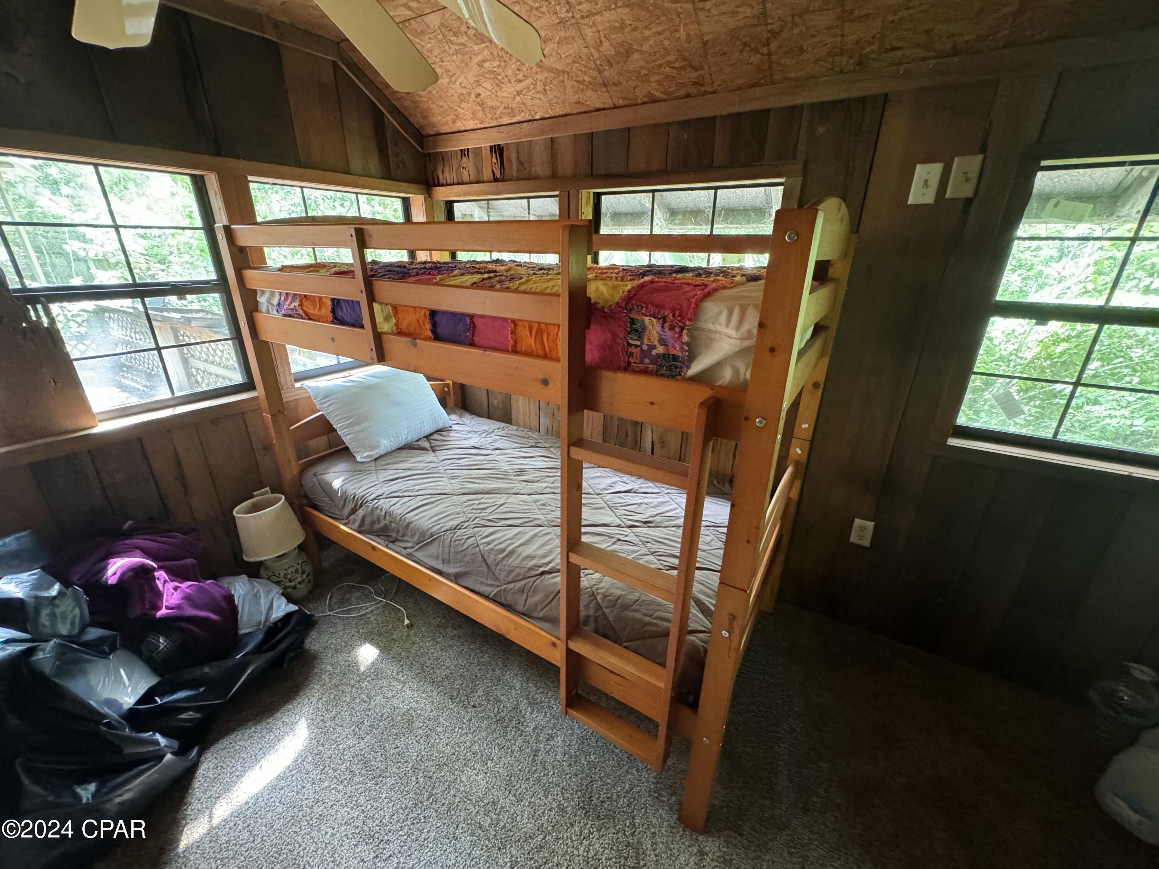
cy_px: 434
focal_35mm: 14
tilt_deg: -23.2
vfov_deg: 85.7
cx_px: 580
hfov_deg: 102.1
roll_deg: -0.8
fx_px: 469
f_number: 2.2
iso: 1000
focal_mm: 2.22
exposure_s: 1/60
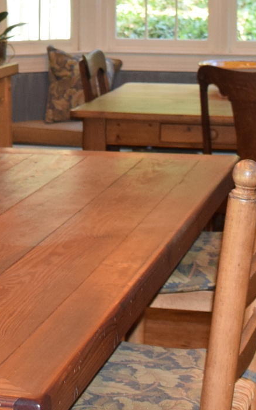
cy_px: -71
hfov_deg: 11.0
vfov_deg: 17.1
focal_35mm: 117
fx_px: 1306
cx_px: -59
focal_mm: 18
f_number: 5
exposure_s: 1/100
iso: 800
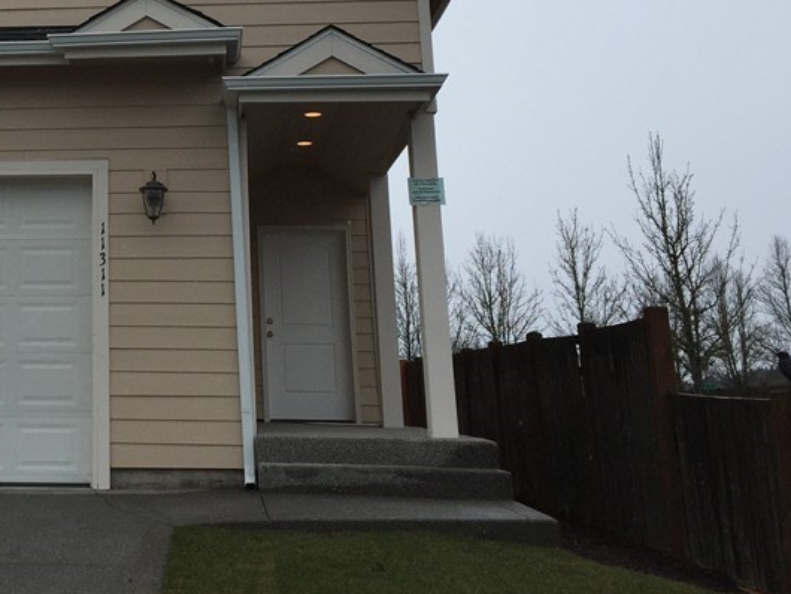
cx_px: 57
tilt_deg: +15.5
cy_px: 73
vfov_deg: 25.4
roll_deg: -1.2
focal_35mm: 56
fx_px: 1280
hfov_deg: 32.4
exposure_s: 1/1883
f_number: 2.2
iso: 32
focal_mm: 4.15
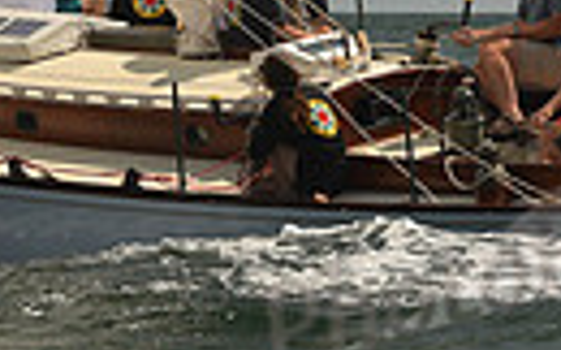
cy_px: -344
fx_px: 4873
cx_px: 39
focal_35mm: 319
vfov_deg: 4.1
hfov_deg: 6.6
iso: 320
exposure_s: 1/1250
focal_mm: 70
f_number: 7.1
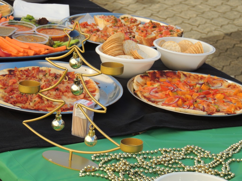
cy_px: 90
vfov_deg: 11.0
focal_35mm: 135
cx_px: 121
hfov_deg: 14.6
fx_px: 944
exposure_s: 1/250
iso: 100
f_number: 4.3
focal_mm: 24
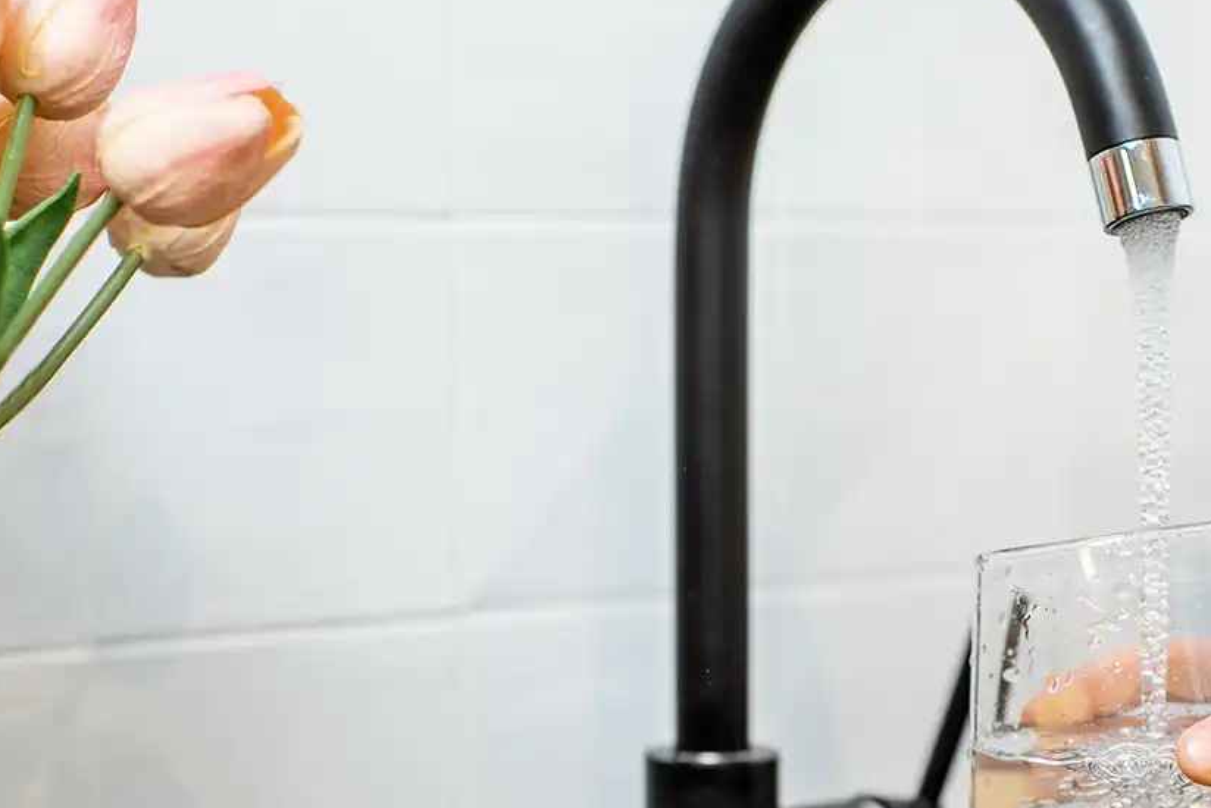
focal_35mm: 85
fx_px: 2860
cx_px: 852
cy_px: 660
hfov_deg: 23.7
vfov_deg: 16.0
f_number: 2.2
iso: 200
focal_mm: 35
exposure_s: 1/200
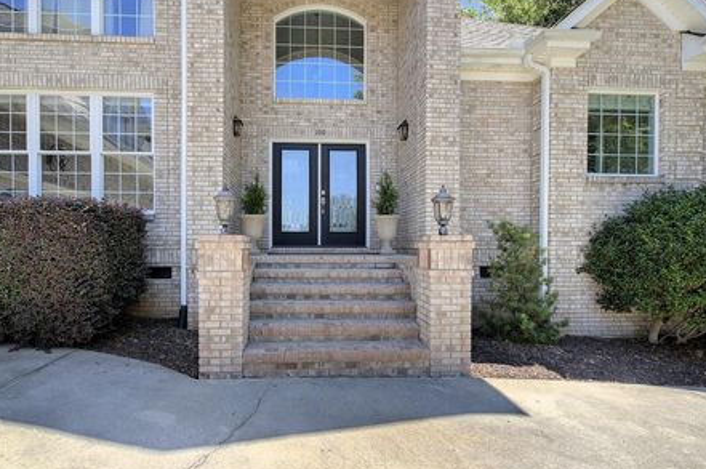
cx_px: 319
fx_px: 333
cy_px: 243
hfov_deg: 93.0
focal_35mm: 17
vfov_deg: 70.3
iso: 400
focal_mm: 15
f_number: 11
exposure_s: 1/80
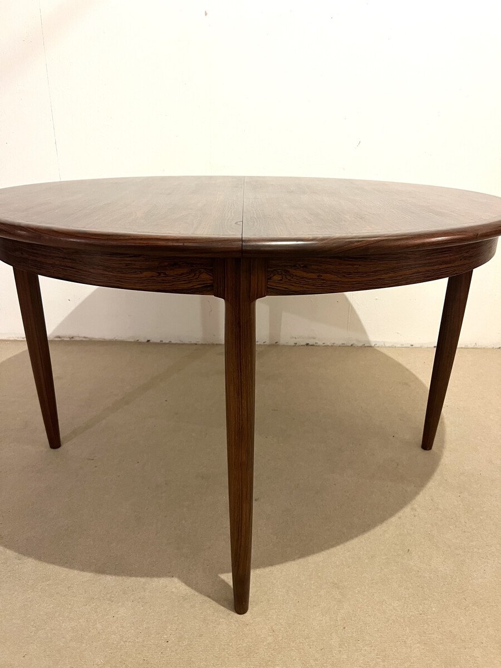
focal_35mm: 26
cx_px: 250
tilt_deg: -21.2
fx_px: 502
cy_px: 334
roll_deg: +1.4
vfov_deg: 67.3
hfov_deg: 53.1
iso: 250
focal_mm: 5.7
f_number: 1.5
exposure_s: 1/50
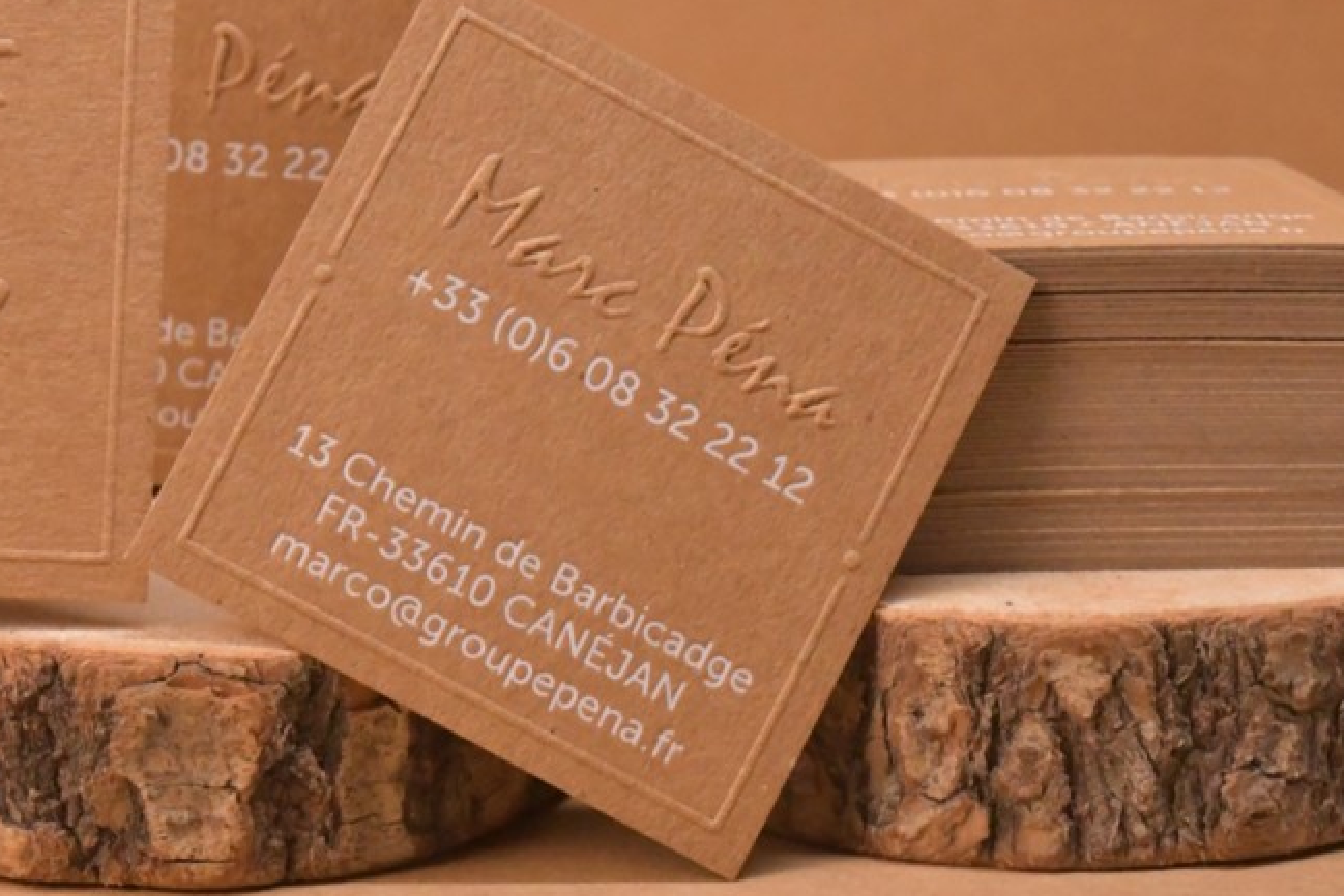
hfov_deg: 16.6
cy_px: 383
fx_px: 4555
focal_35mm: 122
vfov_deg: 11.2
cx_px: 226
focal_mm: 44
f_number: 14
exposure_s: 1/125
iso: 6400
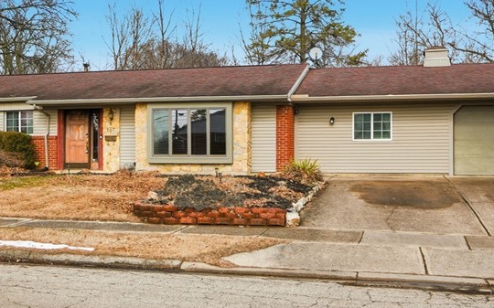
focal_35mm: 43
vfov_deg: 29.7
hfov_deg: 46.2
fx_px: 579
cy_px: 118
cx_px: 253
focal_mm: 14
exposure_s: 1/4000
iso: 100
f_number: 4
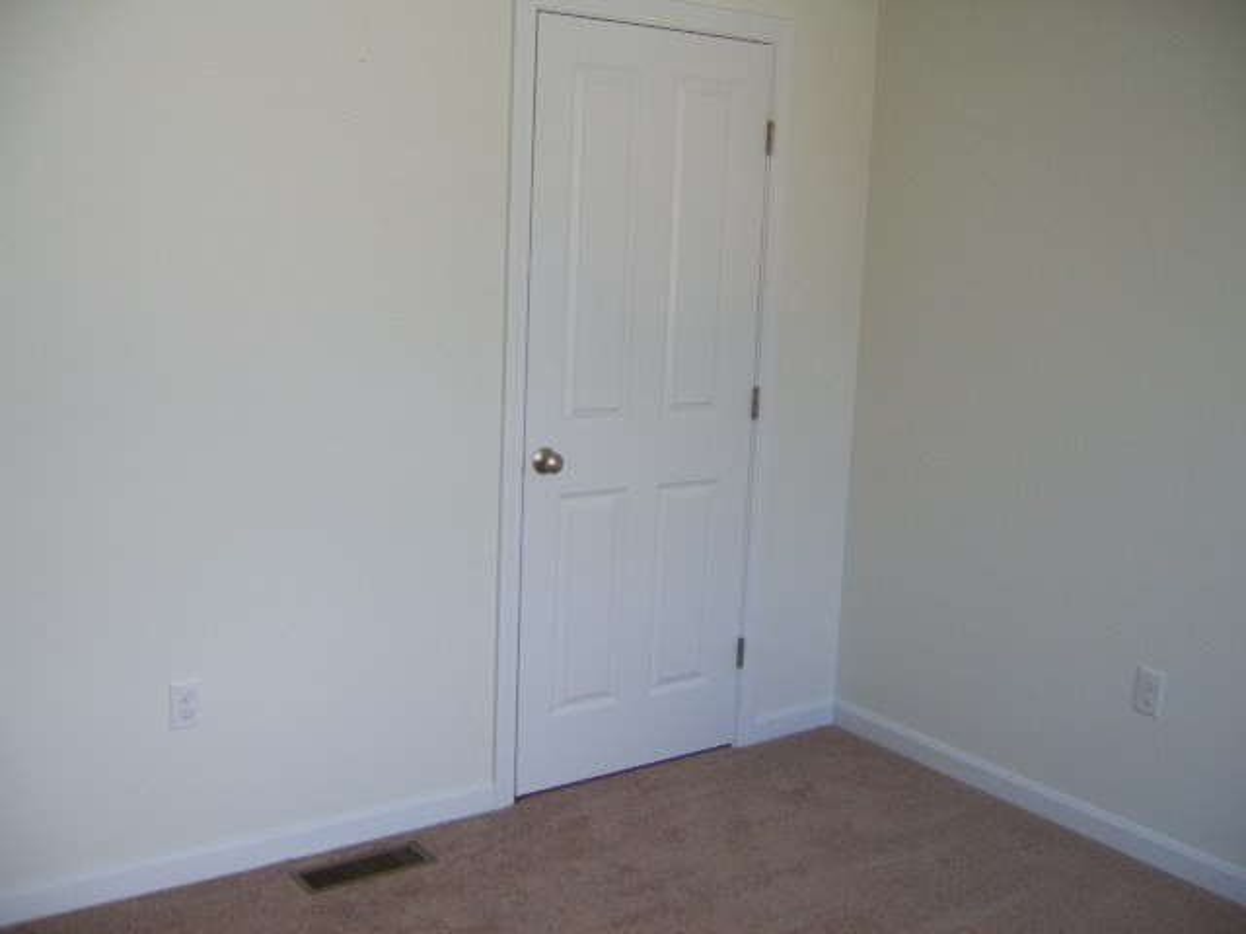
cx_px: 623
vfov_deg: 37.7
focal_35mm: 38
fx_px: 1368
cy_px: 467
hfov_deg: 49.0
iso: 50
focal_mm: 7.8
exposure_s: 1/80
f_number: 2.8
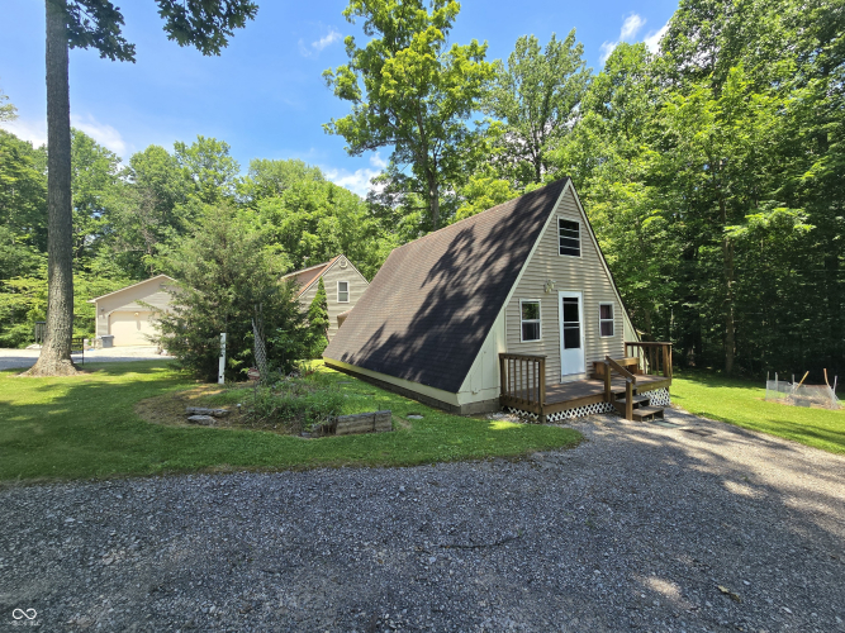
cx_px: 422
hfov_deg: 106.2
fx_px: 317
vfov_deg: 89.9
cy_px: 316
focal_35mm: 13
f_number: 2.2
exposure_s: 1/868
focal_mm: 2.2
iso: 50
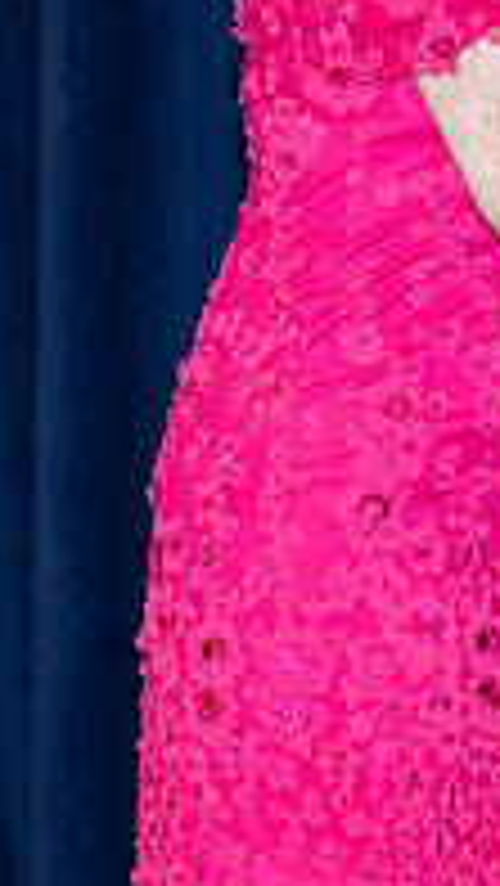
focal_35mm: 459
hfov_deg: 2.6
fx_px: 10805
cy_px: 50
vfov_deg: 4.7
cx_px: 1251
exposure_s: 1/200
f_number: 5.6
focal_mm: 115
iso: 1000
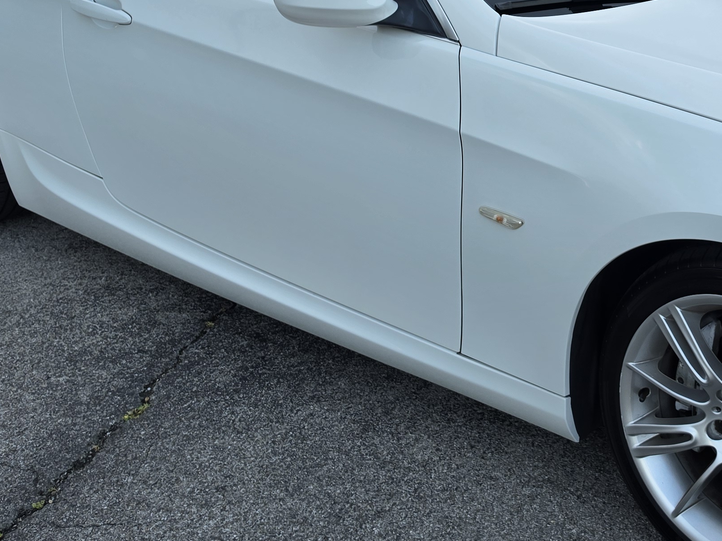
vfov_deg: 24.7
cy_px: 30
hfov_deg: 32.8
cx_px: 584
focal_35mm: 57
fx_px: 1189
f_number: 1.4
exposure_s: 1/180
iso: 40
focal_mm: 6.5
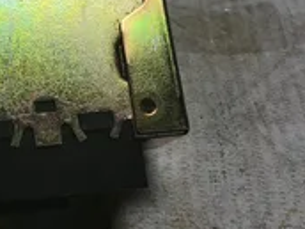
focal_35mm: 72
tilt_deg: -40.5
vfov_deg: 20.0
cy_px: 18
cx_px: 2
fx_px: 634
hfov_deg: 25.7
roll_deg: -0.7
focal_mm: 3.3
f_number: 2.4
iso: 25
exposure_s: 1/627
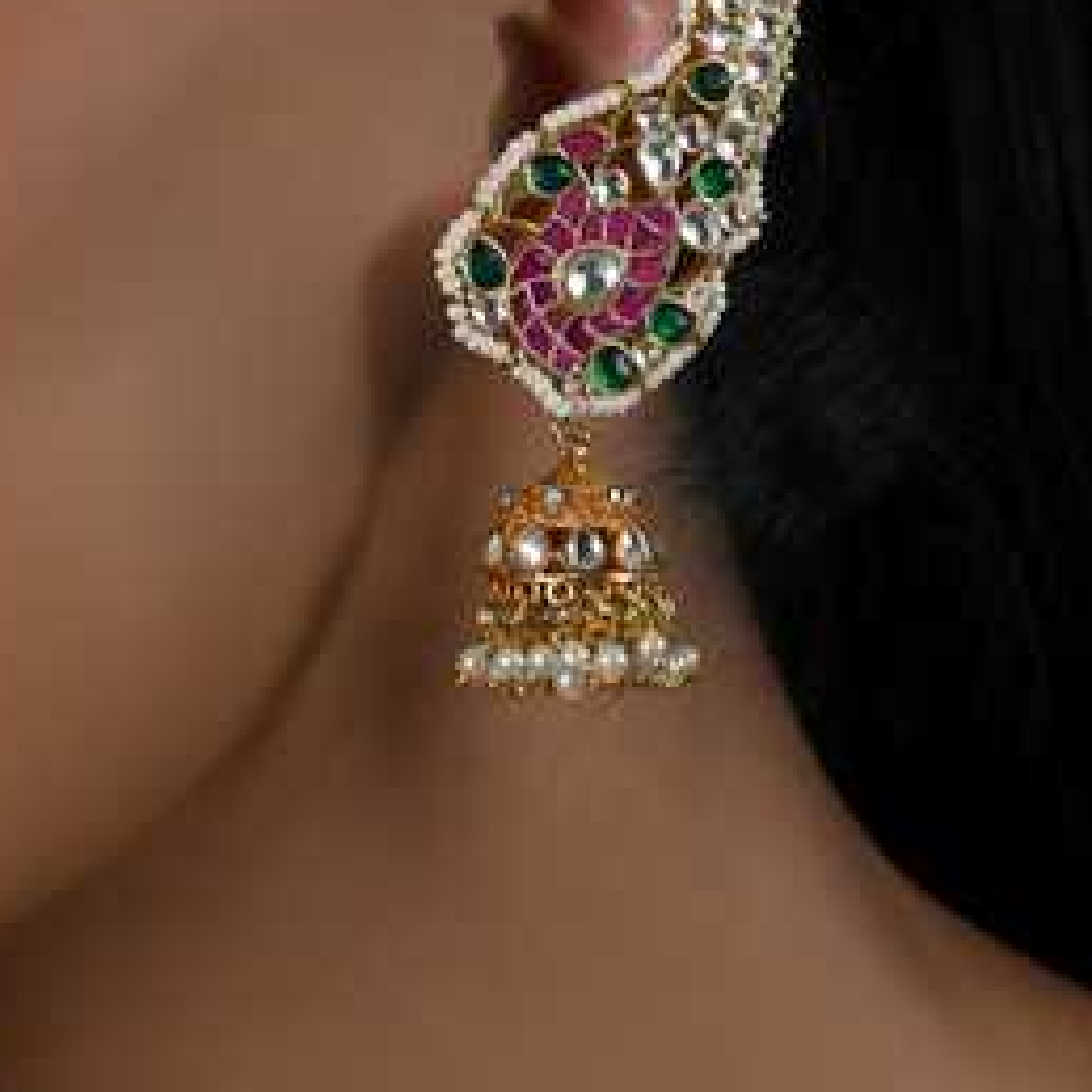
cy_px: 310
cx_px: 620
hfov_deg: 20.2
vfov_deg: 20.1
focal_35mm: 86
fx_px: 3069
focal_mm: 50
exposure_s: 1/125
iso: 500
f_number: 7.1
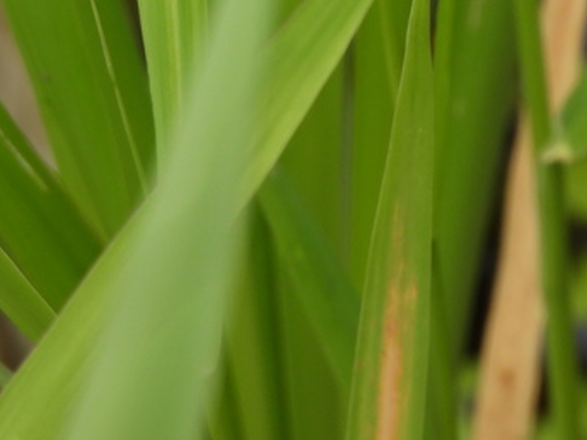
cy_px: -99
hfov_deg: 1.0
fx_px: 33661
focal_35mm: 1985
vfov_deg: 0.7
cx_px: 555
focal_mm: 143
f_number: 5.6
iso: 100
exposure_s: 1/320
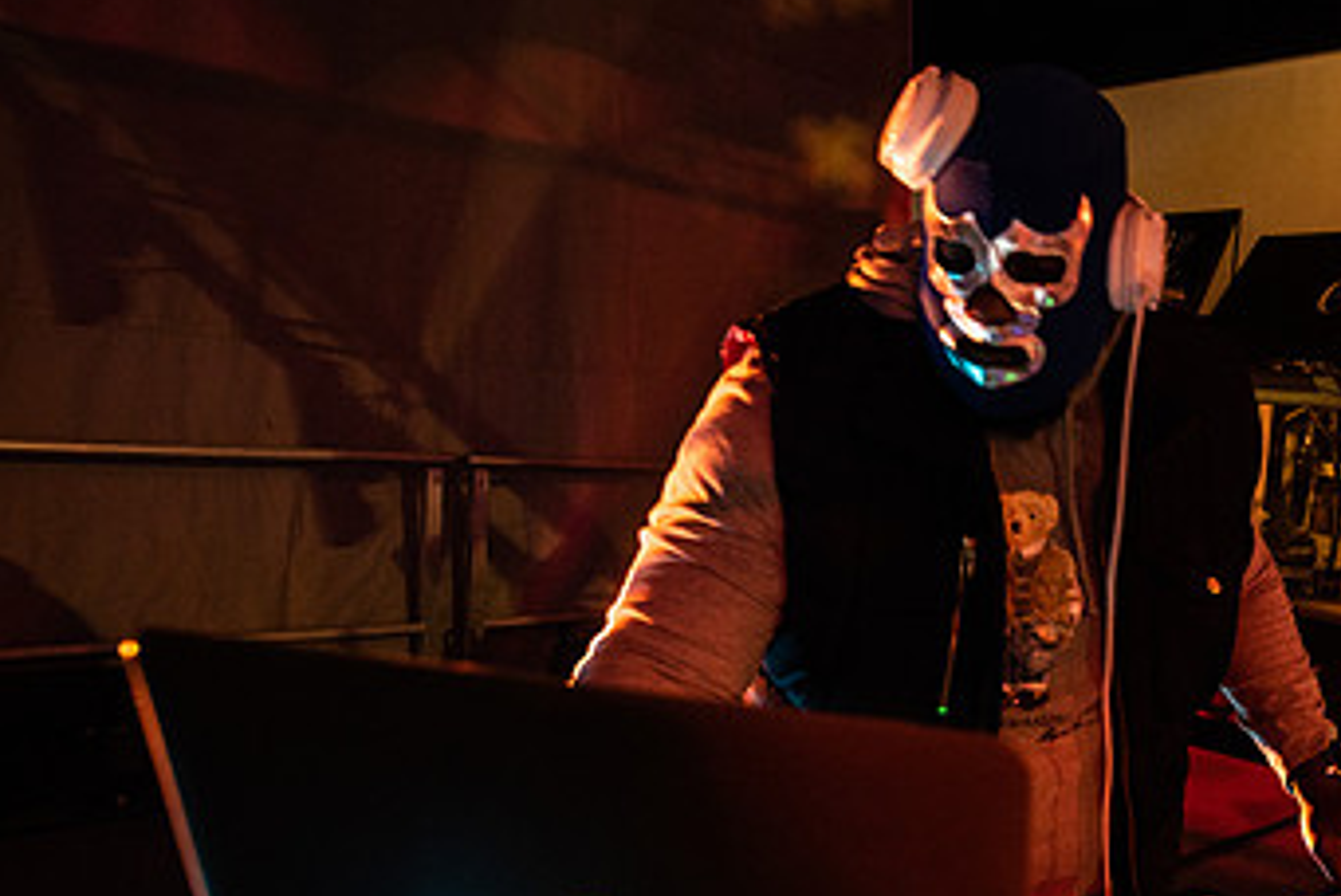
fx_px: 1268
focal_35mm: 34
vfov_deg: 38.7
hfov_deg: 52.2
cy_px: 572
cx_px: 1070
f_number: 3.5
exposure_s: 1/50
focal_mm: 20
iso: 2000
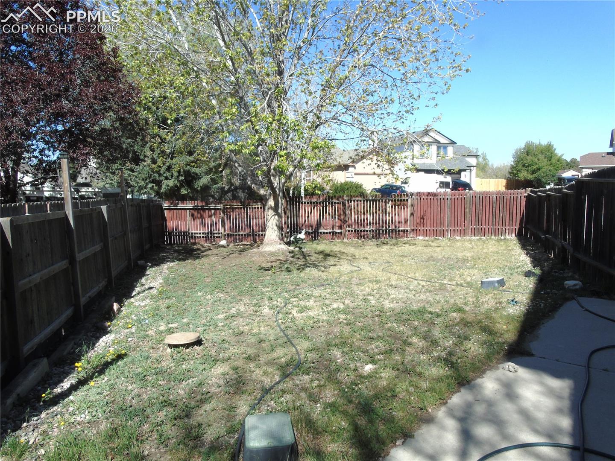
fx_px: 444
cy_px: 230
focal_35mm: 25
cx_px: 308
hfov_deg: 69.4
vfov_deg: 54.9
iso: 80
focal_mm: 4.4
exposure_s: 1/125
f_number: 3.4
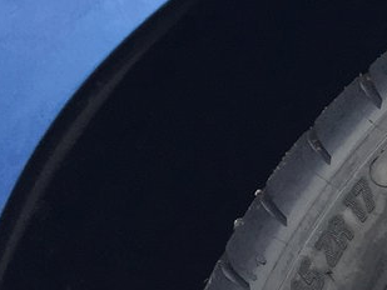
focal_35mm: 150
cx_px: 877
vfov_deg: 9.4
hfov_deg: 11.3
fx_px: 1678
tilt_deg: -7.3
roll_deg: +0.1
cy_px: 530
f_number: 2.2
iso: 32
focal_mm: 4.15
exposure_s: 1/942
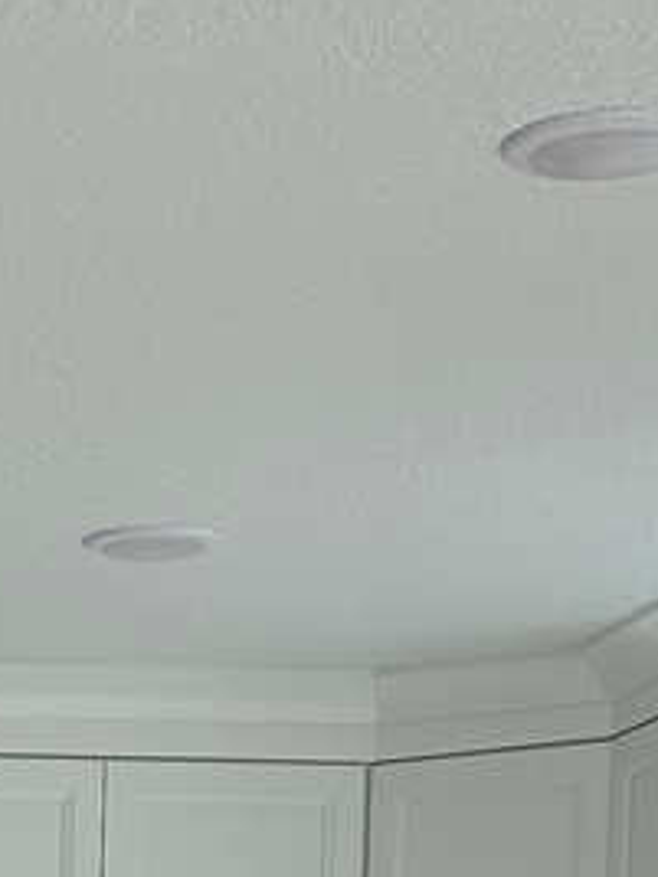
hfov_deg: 9.6
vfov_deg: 11.8
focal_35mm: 149
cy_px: 1774
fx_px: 3776
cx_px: -390
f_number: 1.5
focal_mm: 5.7
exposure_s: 1/1058
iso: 50
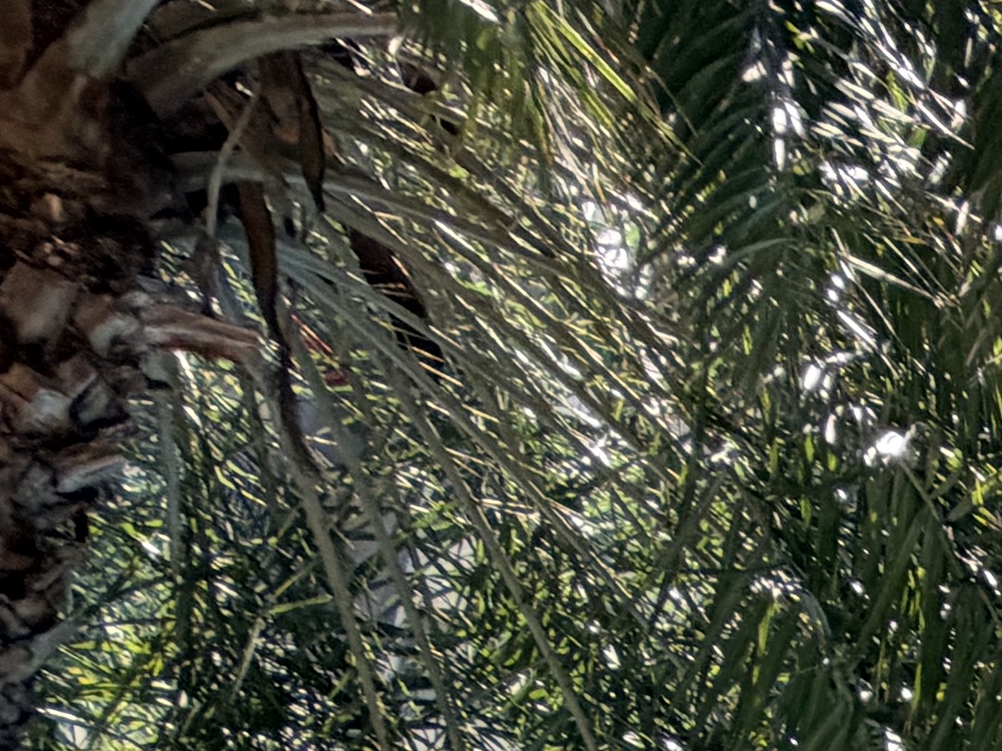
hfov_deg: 16.7
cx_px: 2227
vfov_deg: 15.1
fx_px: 1939
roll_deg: -0.9
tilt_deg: +12.3
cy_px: 1706
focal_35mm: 67
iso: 40
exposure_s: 1/187
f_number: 2.2
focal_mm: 2.22
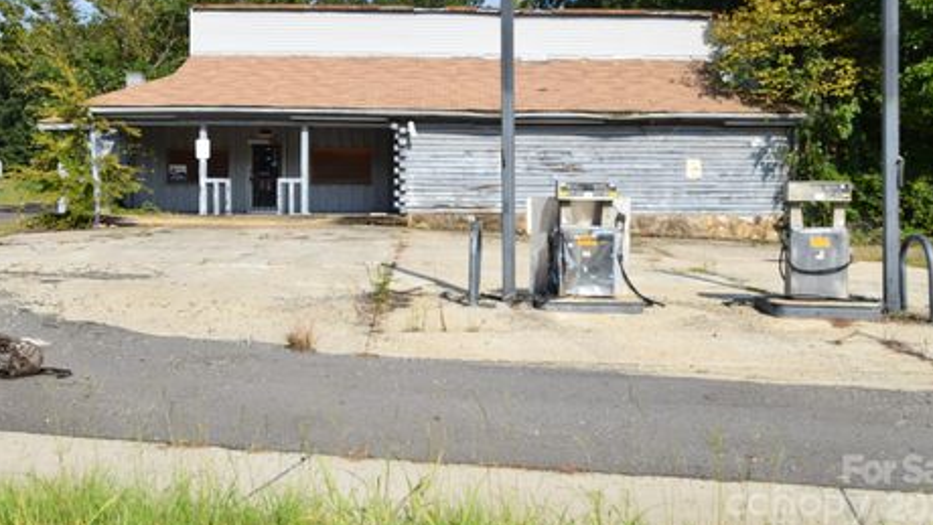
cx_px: 499
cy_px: 210
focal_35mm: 41
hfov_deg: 49.4
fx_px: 1015
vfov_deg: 29.0
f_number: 10
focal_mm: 24
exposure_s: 1/400
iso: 200
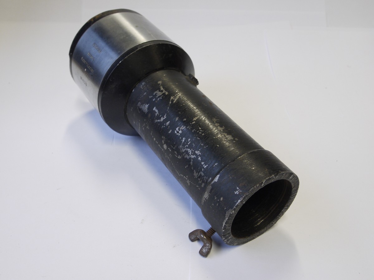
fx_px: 432
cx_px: 187
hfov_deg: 46.8
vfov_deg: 36.0
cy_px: 140
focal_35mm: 40
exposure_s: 1/25
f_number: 8
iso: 400
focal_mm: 20
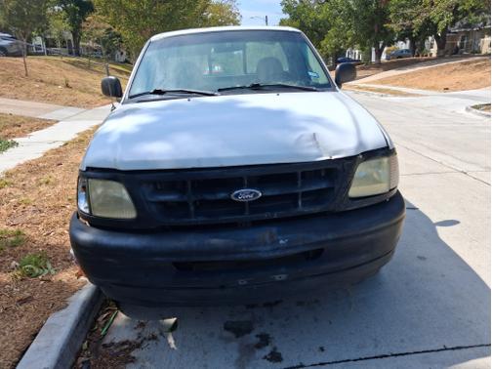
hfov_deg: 65.3
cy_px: 184
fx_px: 384
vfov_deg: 51.4
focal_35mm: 27
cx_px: 246
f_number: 1.8
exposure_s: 1/678
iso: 25
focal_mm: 4
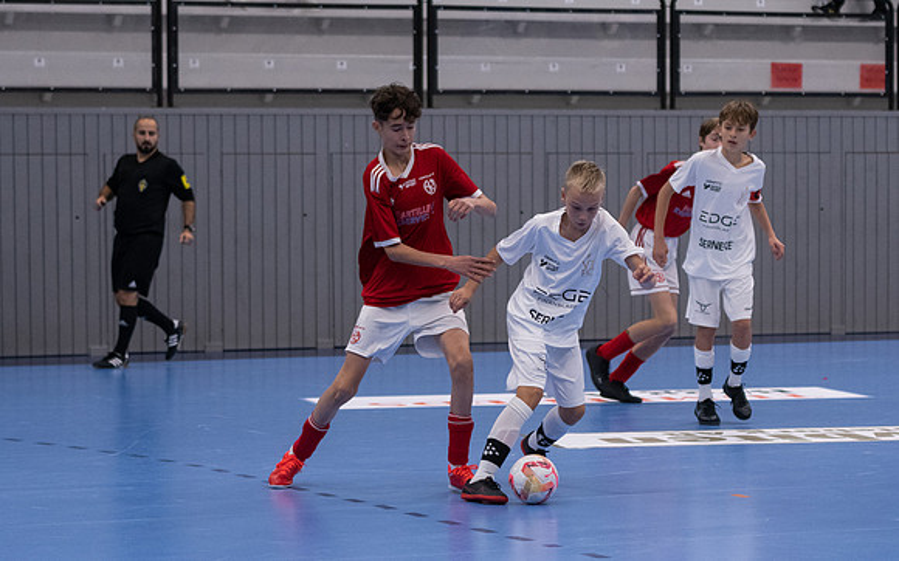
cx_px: 530
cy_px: 350
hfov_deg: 16.3
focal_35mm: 128
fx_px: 3141
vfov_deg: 10.2
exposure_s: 1/400
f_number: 3.2
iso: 2200
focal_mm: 70
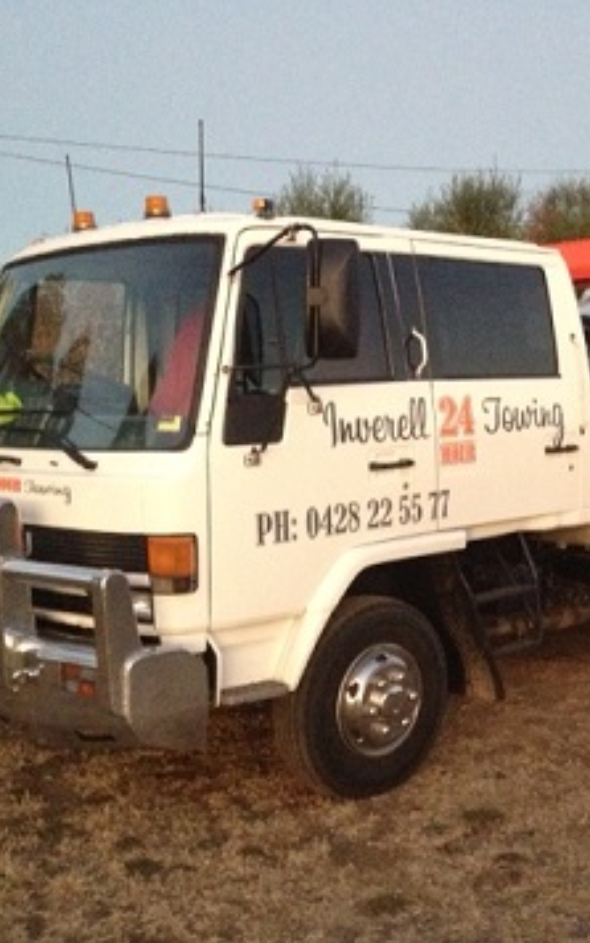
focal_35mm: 50
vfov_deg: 40.3
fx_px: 1284
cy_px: 469
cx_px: 450
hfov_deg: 25.5
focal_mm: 4.28
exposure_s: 1/15
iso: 640
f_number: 2.4
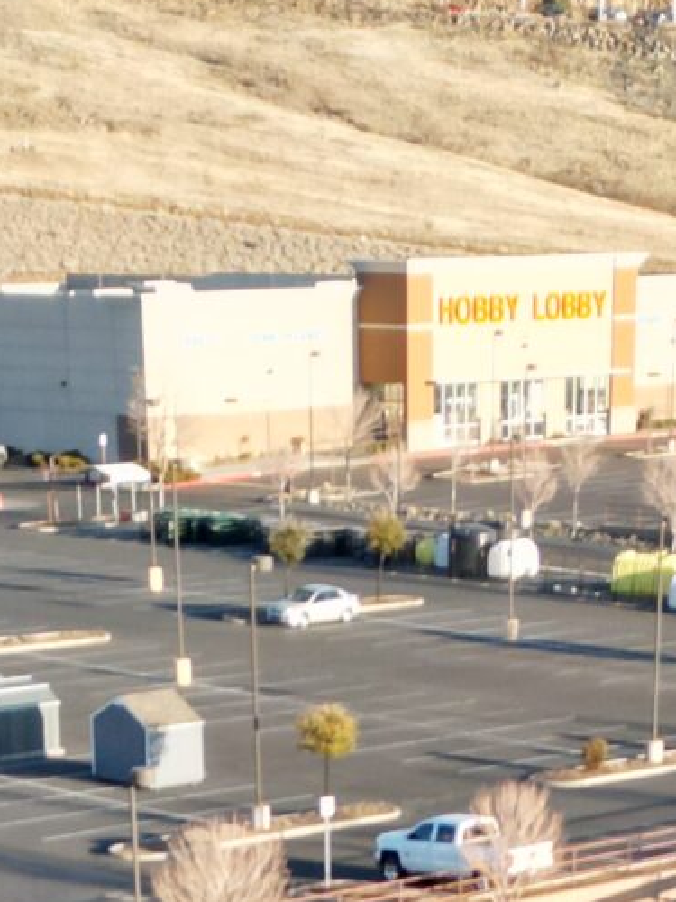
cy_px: 2224
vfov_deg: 12.3
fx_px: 3203
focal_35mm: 123
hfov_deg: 12.0
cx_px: 422
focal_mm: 6.72
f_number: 1.7
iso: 200
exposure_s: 1/800
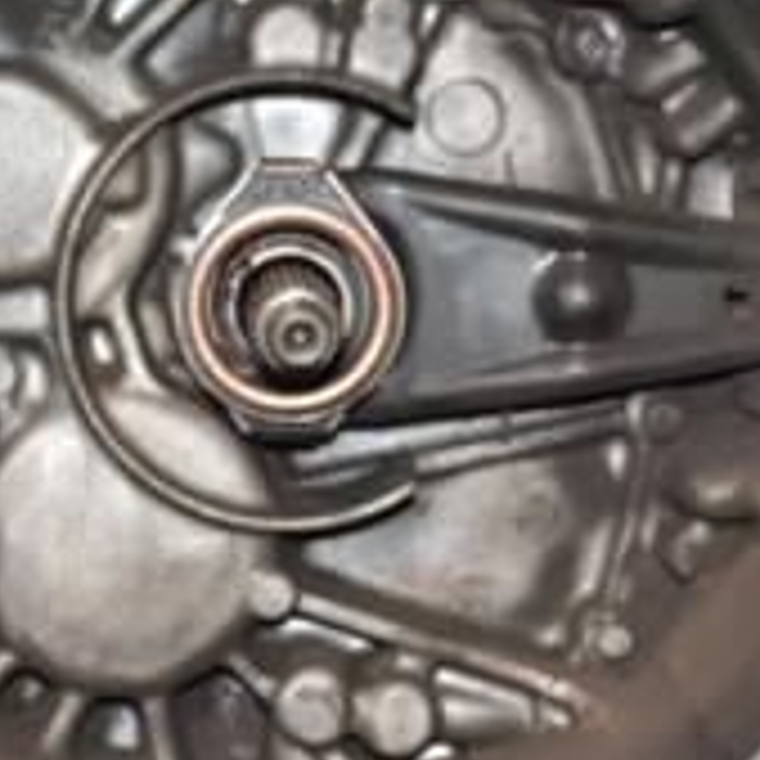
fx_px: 3378
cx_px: 175
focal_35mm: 136
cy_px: 265
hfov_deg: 12.8
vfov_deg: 12.8
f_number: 5
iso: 800
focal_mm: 30
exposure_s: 1/60
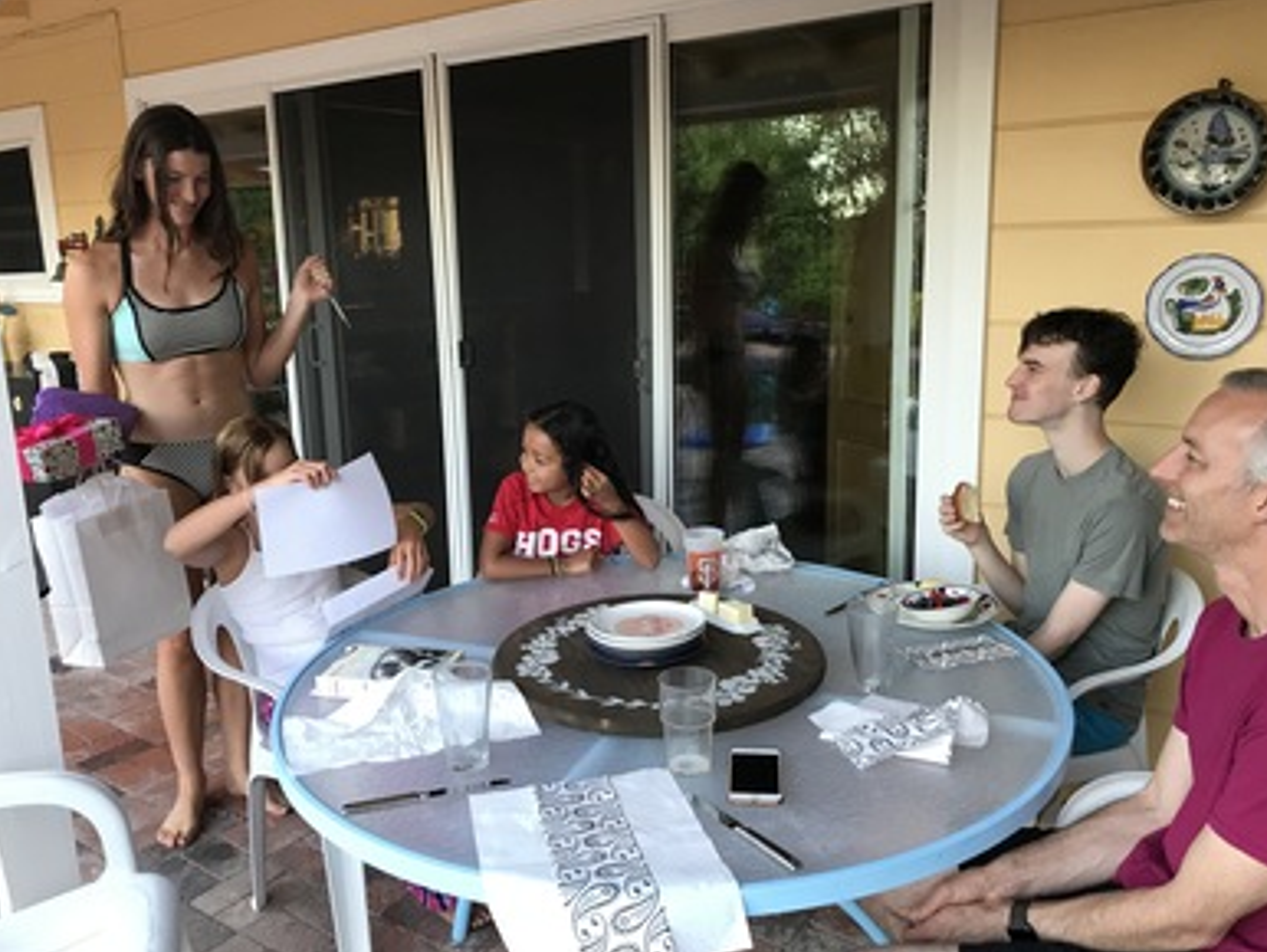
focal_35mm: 29
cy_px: 479
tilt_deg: -14.3
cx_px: 647
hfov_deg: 61.6
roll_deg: +2.5
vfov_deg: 48.3
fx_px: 1062
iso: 25
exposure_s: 1/40
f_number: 1.8
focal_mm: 3.99
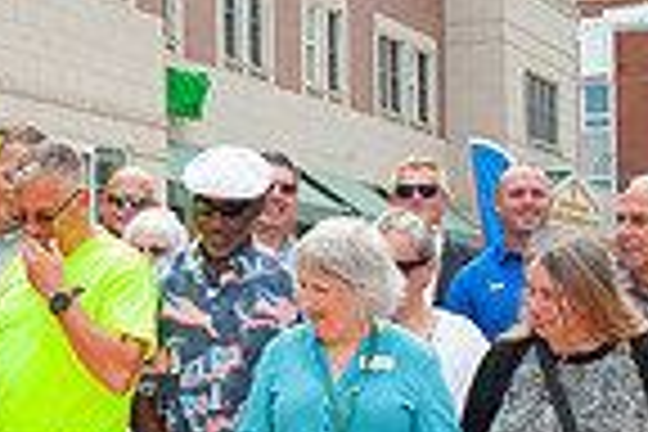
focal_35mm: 141
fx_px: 2538
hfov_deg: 14.2
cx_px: -54
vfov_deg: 9.7
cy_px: 315
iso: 400
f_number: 13
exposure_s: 1/200
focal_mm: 35
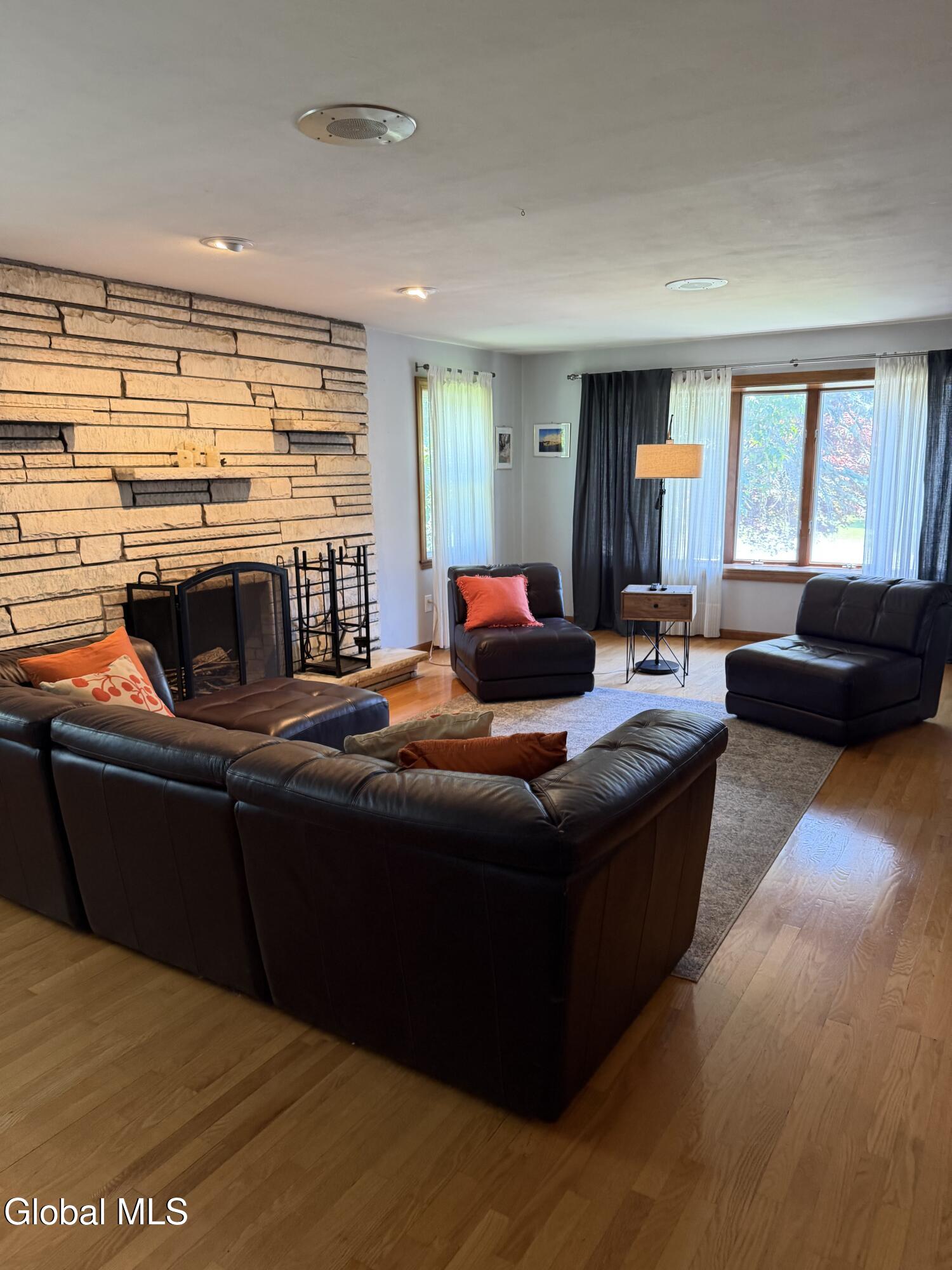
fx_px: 880
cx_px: 476
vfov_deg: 71.6
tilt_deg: -12.0
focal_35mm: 24
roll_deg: +1.4
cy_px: 635
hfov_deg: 56.8
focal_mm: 6.76
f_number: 1.78
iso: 320
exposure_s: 1/60
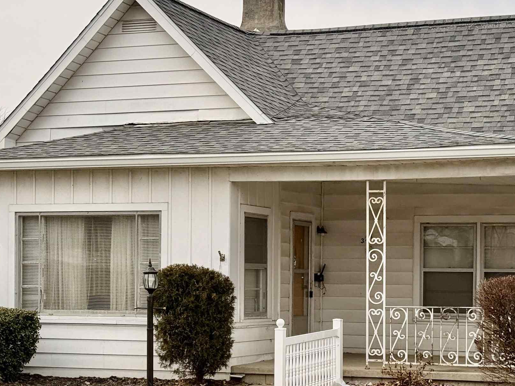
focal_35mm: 91
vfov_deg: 16.2
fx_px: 1354
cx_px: 306
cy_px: 274
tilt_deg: +0.4
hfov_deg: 21.5
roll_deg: -0.4
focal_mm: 6.76
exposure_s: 1/4098
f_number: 1.78
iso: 80
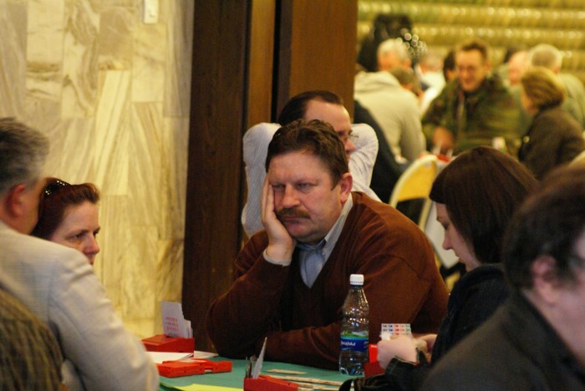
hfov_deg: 9.1
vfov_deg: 6.1
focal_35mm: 225
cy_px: 196
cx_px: 292
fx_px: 3659
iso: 1600
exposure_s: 1/6
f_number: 5.6
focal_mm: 150
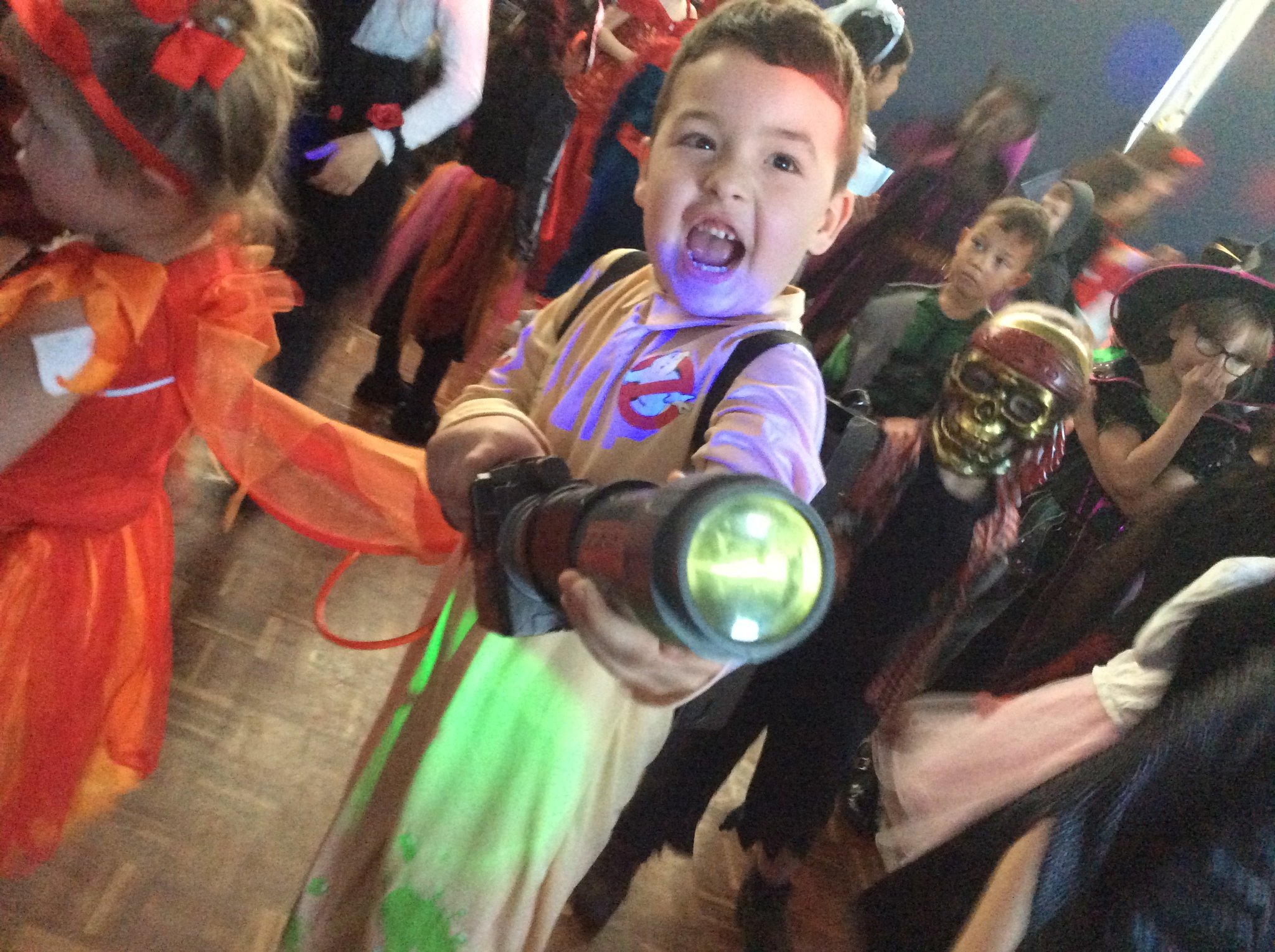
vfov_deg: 44.1
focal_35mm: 32
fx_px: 1177
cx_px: 638
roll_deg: -29.7
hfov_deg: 56.9
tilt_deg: -21.4
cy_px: 476
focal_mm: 3.3
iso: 500
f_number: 2.4
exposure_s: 1/17
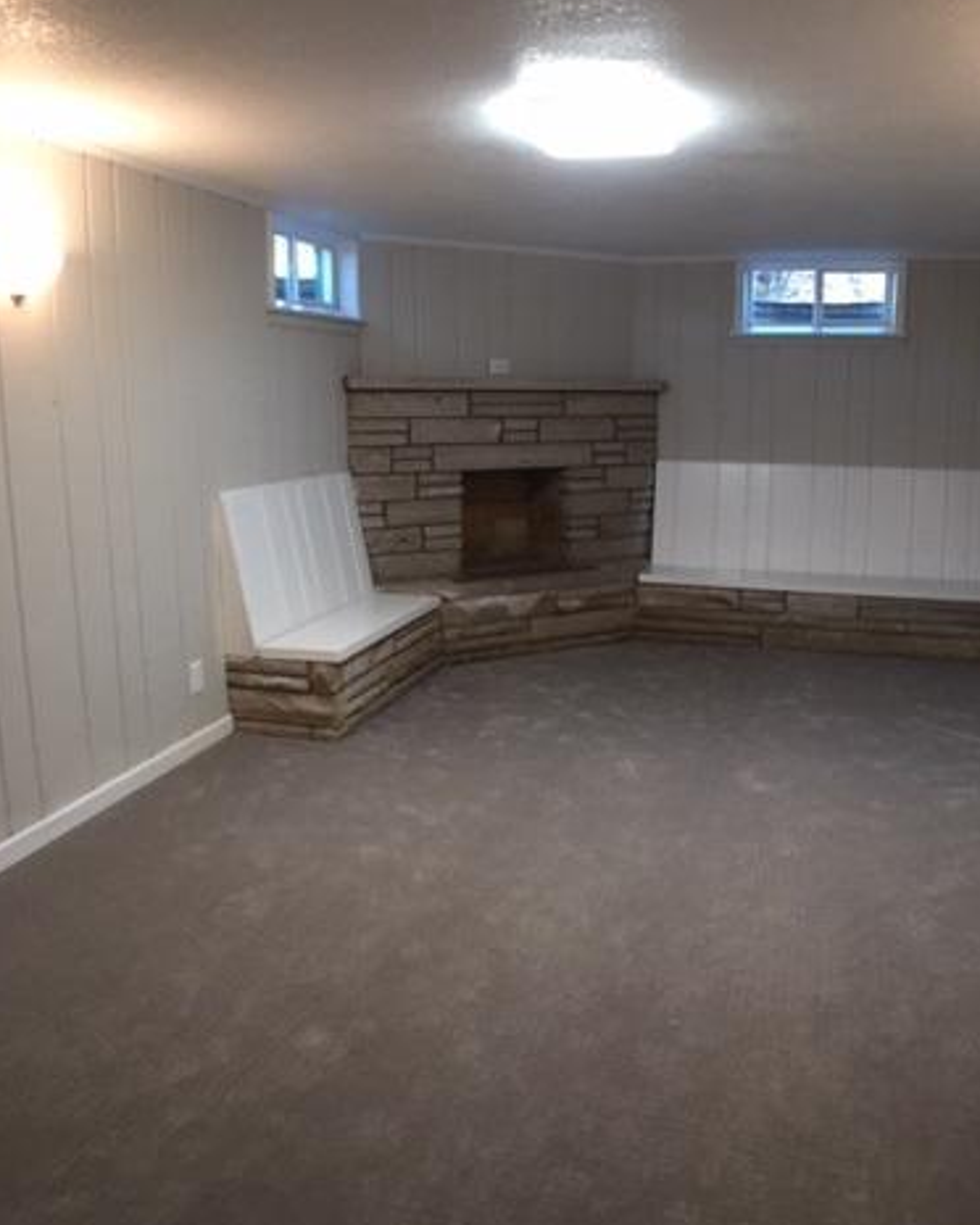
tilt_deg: -11.4
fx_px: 1414
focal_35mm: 39
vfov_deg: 46.8
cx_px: 558
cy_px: 590
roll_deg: -0.4
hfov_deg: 38.2
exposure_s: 1/30
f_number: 2.2
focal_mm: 4.15
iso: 100
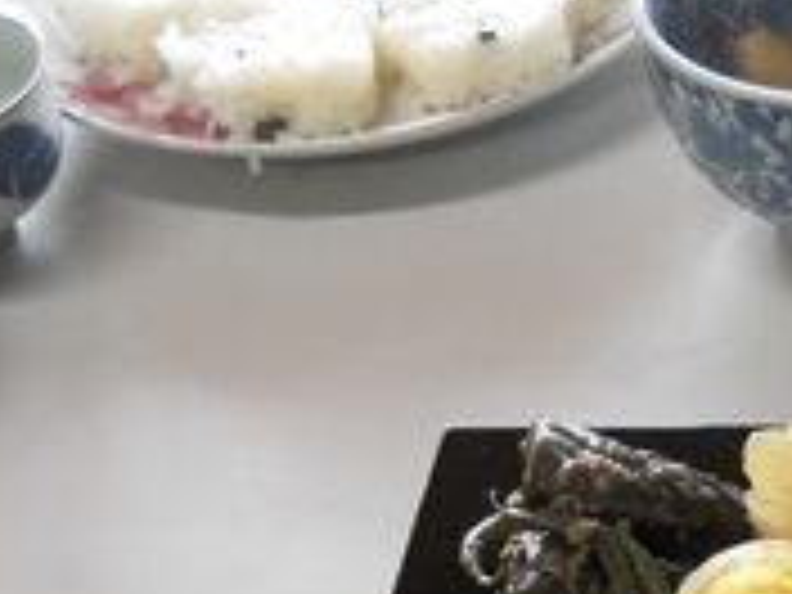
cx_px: 999
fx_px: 2768
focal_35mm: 121
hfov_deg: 15.6
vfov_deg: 12.2
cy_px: 457
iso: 160
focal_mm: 6.72
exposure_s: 1/30
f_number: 3.1
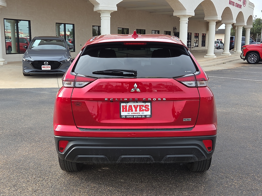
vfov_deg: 32.9
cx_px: 131
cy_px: 98
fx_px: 333
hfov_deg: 42.9
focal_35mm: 44
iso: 76
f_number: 1.8
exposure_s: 1/1250
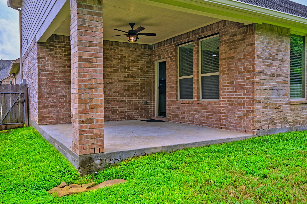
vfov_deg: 43.5
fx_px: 256
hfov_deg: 62.0
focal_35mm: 30
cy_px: 102
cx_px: 154
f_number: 8
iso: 400
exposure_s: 1/160
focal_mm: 30
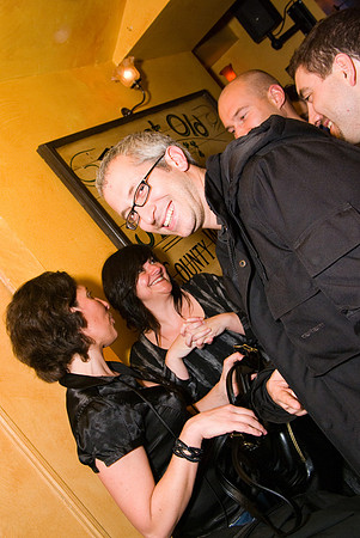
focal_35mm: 30
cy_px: 269
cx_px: 180
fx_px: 449
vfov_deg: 61.9
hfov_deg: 43.7
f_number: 6.7
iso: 400
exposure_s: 1/30
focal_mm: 20
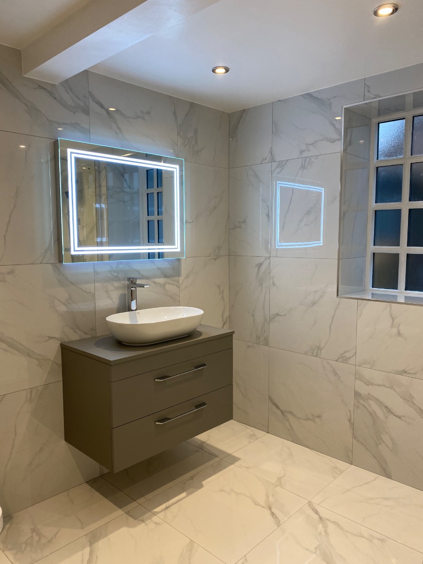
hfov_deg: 53.1
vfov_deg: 67.3
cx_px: 212
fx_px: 424
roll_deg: -0.8
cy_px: 282
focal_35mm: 26
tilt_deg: -5.6
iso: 100
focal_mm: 4.25
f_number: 1.8
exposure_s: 1/100
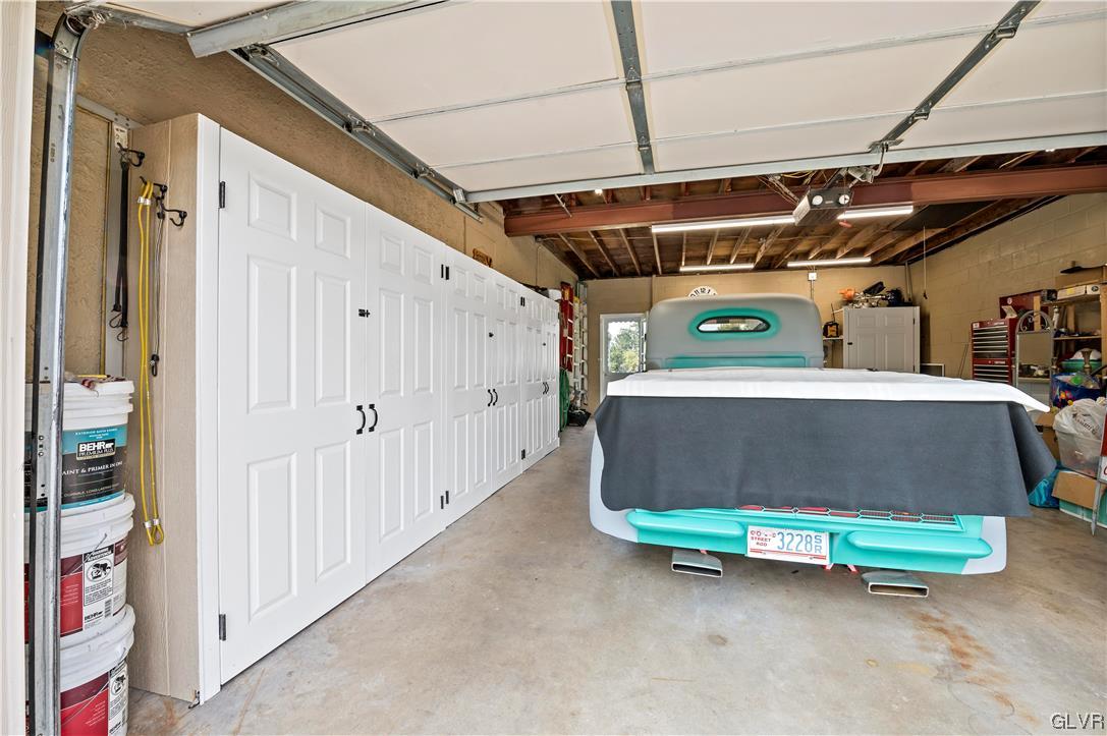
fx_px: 430
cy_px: 368
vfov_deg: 81.1
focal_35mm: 14
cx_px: 554
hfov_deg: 104.3
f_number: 9
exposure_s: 1/20
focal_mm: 14
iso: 320
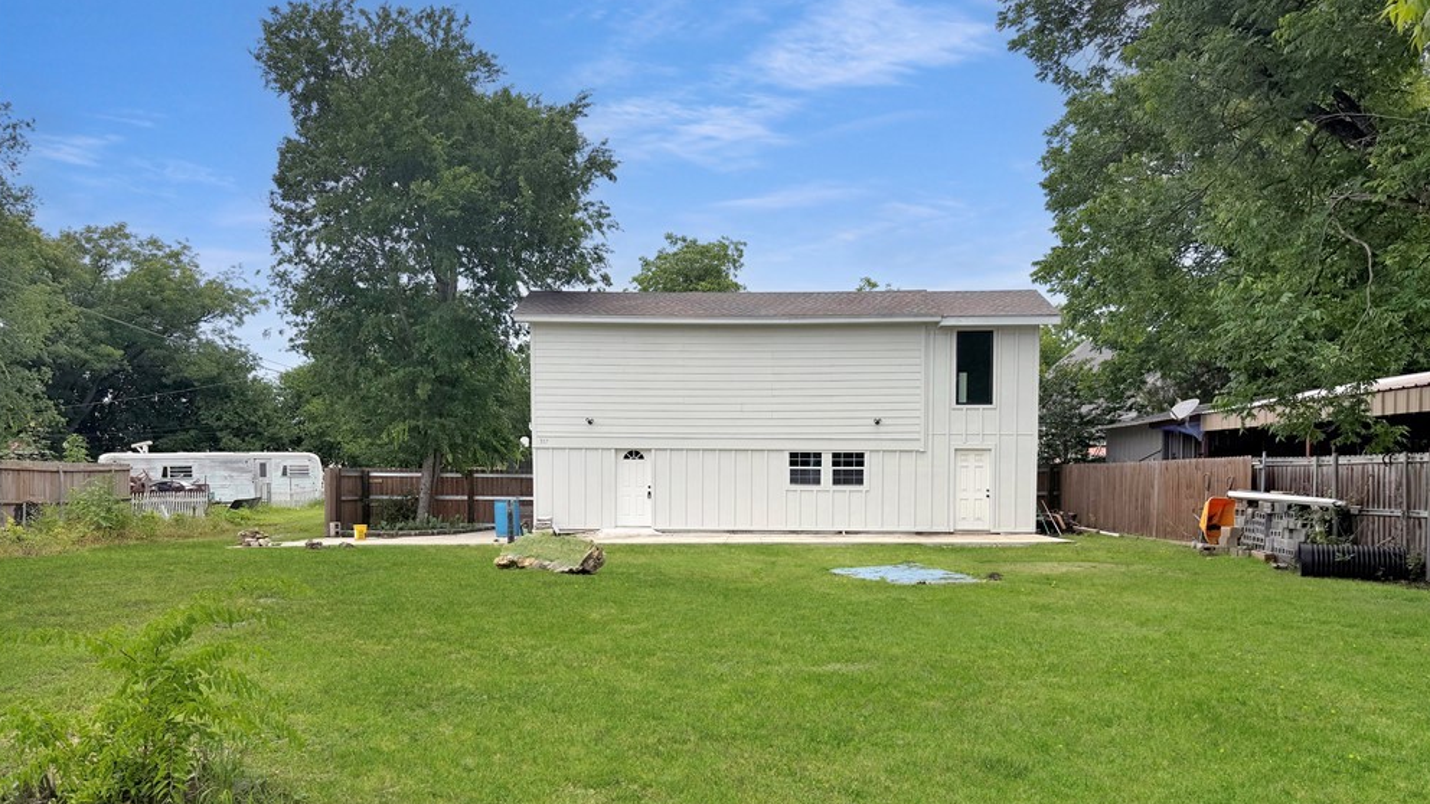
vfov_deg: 42.4
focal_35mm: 27
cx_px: 731
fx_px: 1024
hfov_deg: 69.9
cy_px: 522
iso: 80
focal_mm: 6.76
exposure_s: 1/3759
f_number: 1.78
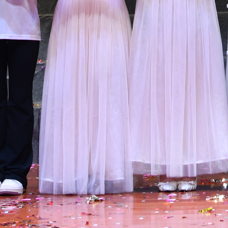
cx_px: 264
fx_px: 1312
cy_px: -234
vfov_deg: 9.3
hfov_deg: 9.8
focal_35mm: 176
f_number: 4
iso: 100
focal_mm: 30
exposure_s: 1/60
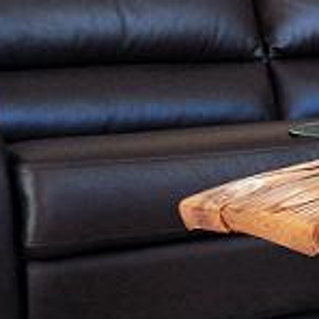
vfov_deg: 12.0
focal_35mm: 144
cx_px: 774
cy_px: 33
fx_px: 1501
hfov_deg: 10.4
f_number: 3.5
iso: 360
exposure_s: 1/125
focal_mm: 18
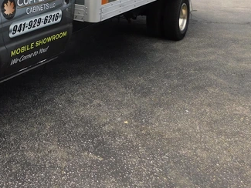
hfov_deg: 33.0
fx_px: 384
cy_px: -17
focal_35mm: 53
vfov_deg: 25.6
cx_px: -3
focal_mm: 4
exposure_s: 1/500
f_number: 3
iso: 125
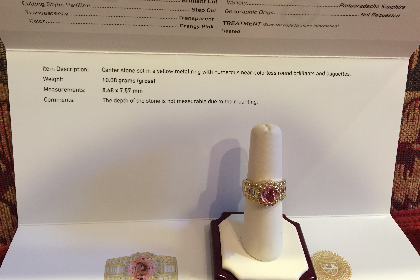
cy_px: 135
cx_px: 207
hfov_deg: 58.7
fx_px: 373
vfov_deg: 41.1
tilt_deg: -34.2
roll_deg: +1.9
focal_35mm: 32
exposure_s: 1/33
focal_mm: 4.15
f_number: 2.2
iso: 160
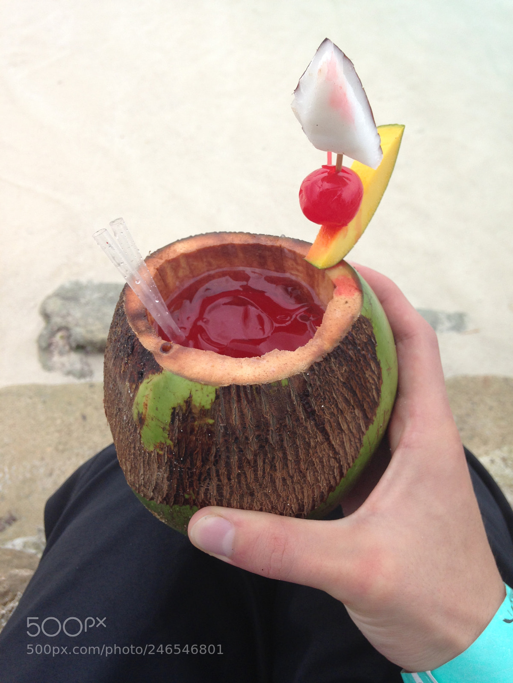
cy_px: 342
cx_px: 256
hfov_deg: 42.9
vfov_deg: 55.4
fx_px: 652
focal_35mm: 33
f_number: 2.4
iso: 50
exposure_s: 1/861
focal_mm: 4.12
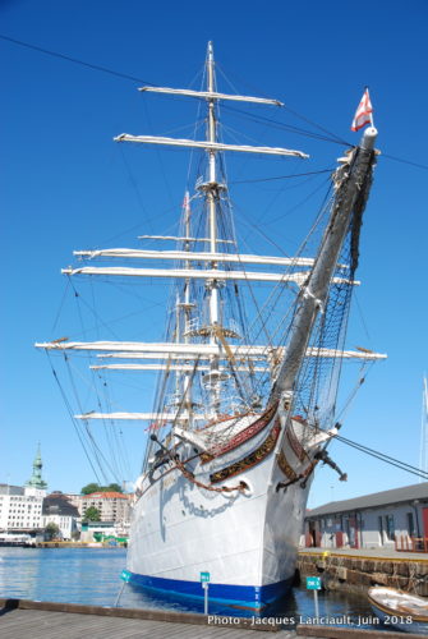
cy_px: 320
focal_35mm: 33
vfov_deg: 57.2
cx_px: 214
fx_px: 586
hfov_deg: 40.1
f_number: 8
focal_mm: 22
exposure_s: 1/250
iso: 100
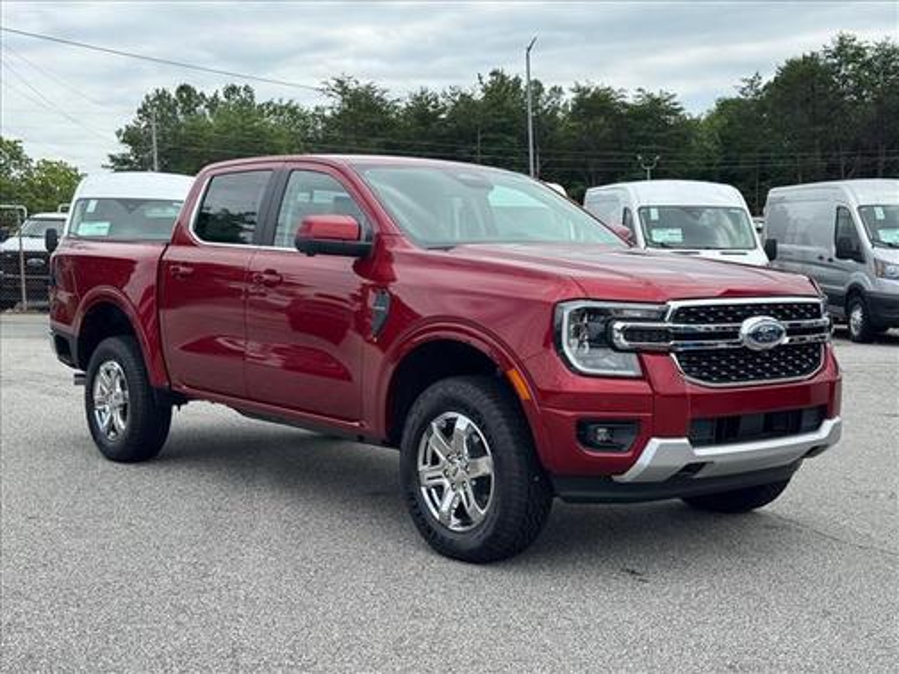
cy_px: 337
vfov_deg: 30.3
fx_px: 1247
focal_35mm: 48
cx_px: 450
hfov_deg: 39.7
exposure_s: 1/2833
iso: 64
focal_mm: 6.76
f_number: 1.78
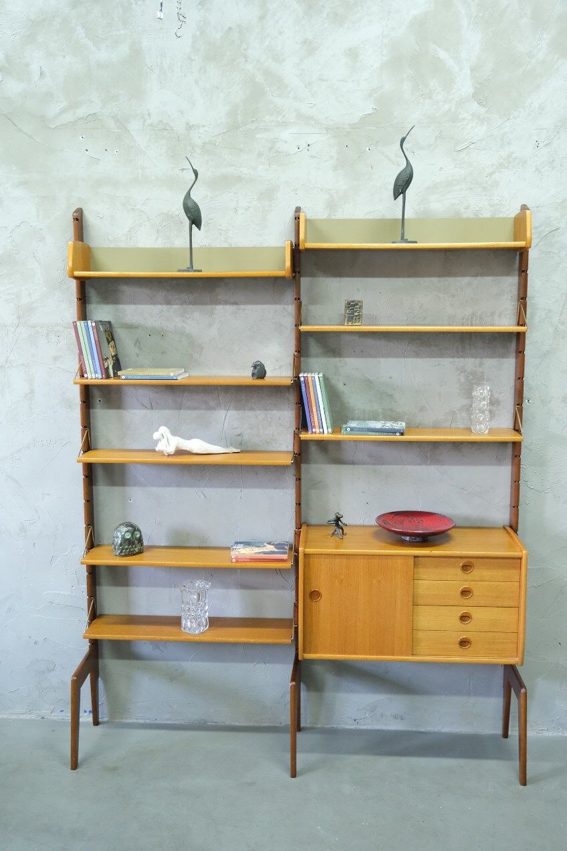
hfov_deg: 40.0
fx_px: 780
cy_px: 426
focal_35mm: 33
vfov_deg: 57.2
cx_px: 284
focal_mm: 22.3
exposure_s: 1/30
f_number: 4
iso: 3200
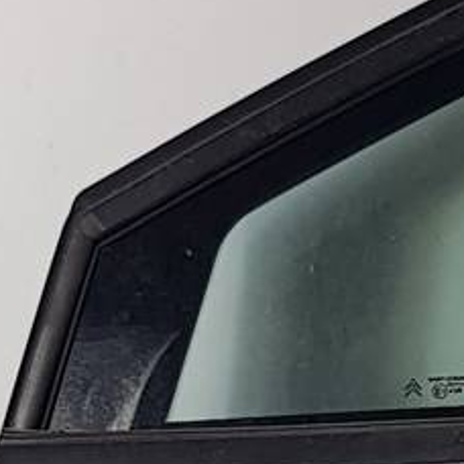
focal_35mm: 145
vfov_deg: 11.7
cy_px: 596
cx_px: 1079
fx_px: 2199
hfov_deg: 10.5
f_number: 1.7
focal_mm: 4.2
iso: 50
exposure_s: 1/100
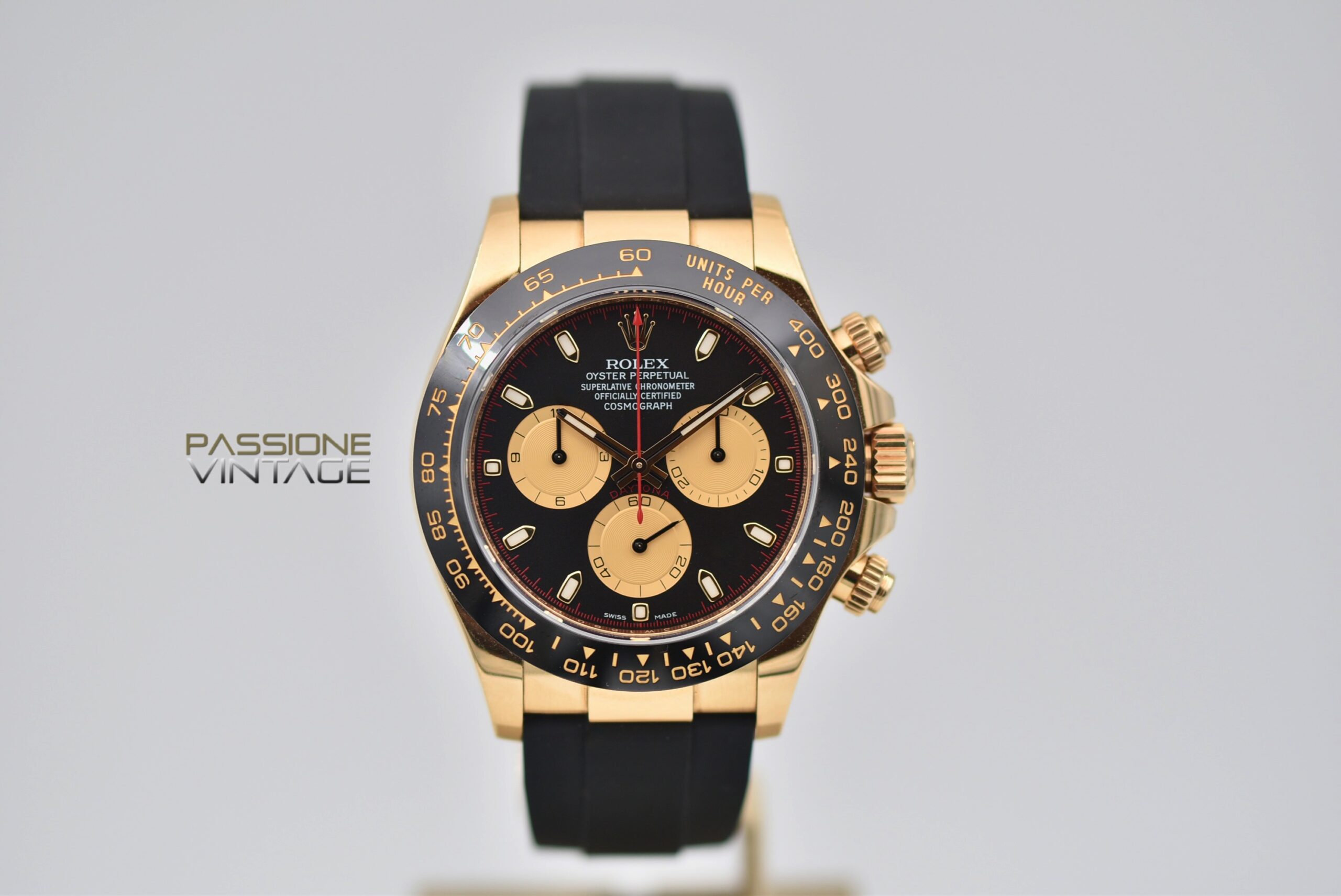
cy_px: 448
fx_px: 5032
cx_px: 670
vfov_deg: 10.2
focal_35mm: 135
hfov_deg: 15.2
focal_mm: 90
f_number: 3.3
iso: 100
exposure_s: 1/100
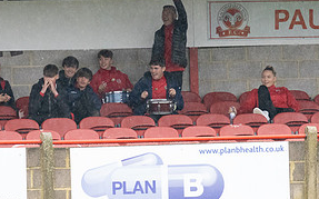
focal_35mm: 761
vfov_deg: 1.7
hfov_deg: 2.8
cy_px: 84
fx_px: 6612
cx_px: 66
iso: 4000
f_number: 4
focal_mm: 280
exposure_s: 1/500
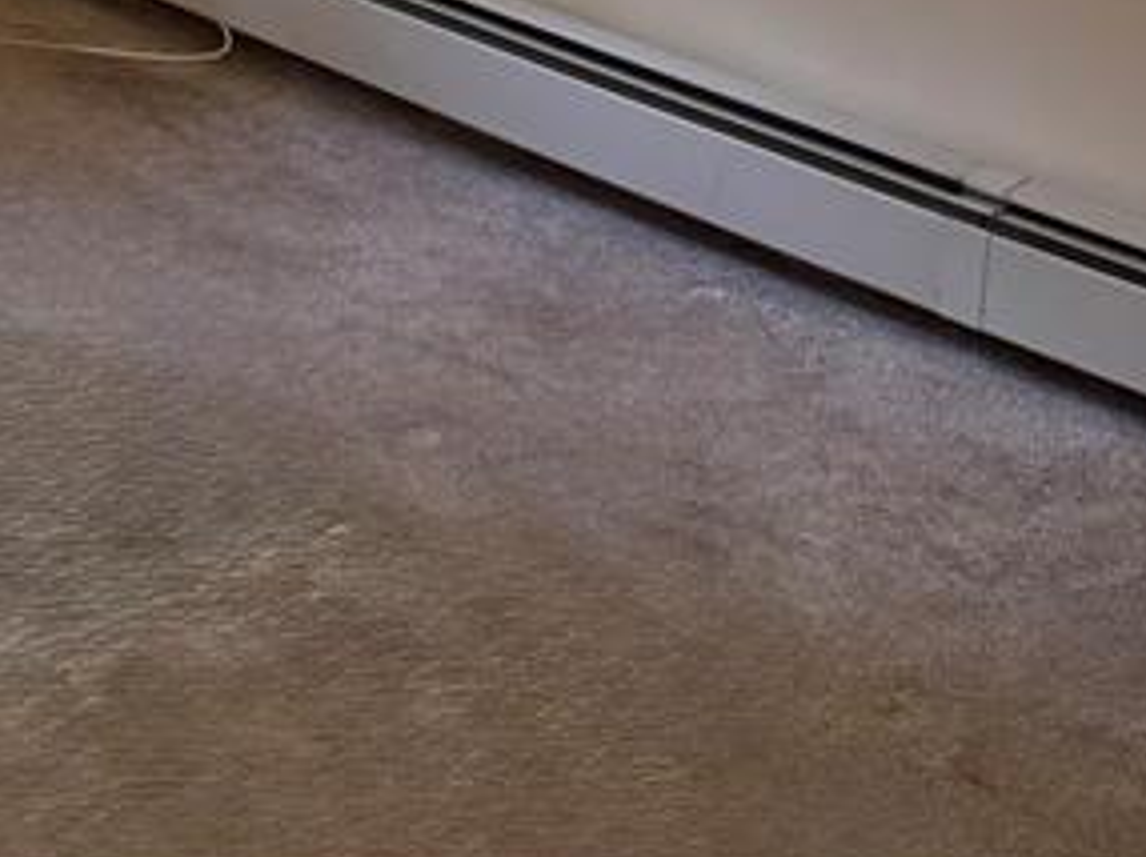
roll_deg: -1.0
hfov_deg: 21.1
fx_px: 2845
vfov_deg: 15.1
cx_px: -264
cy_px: -625
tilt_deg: -8.1
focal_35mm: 86
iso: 200
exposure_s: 1/112
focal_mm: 6.76
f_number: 1.78
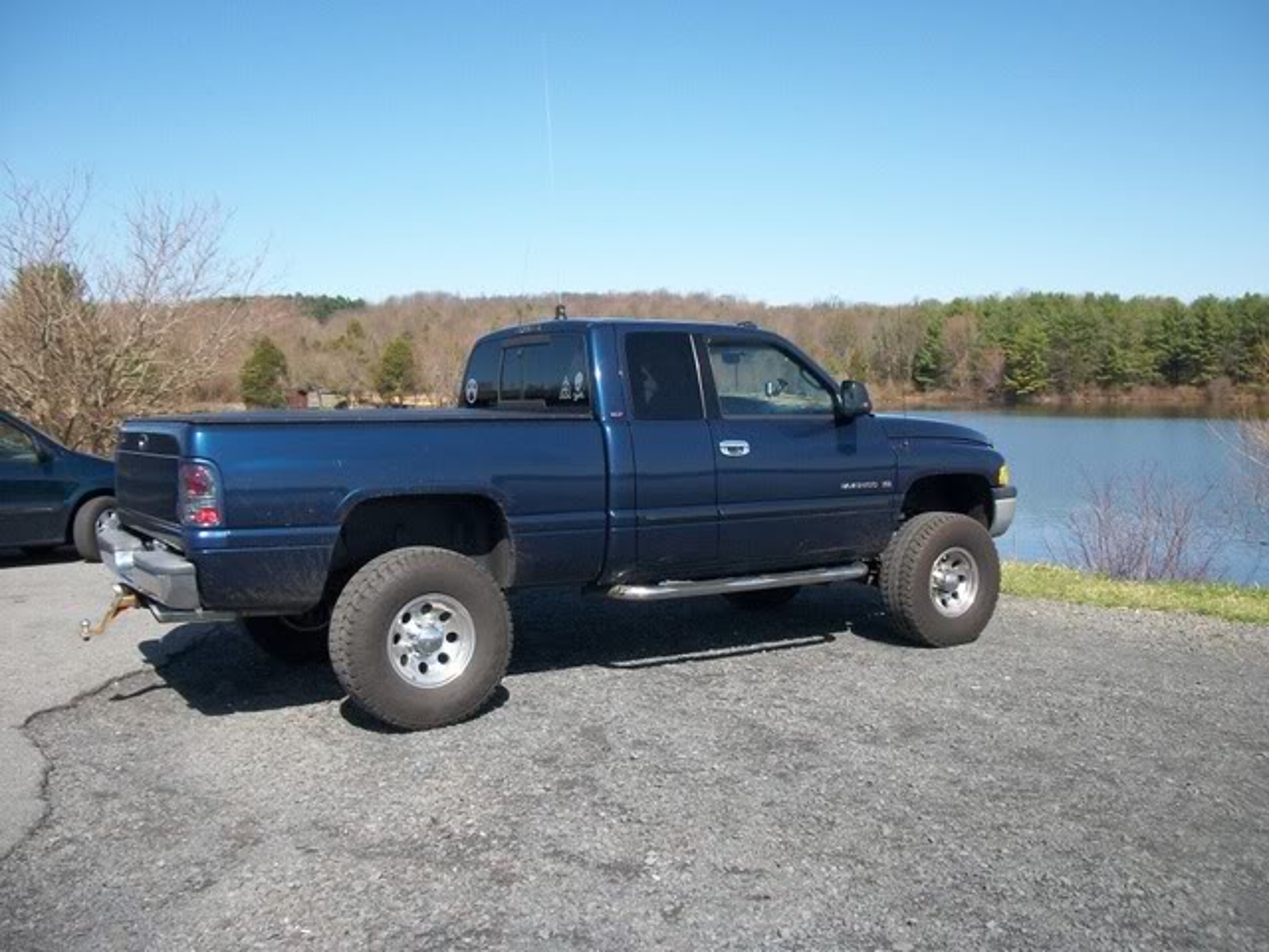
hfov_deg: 56.8
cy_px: 476
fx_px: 1173
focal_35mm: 32
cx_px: 634
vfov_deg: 44.2
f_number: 8.8
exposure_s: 1/320
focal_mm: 5.7
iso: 200
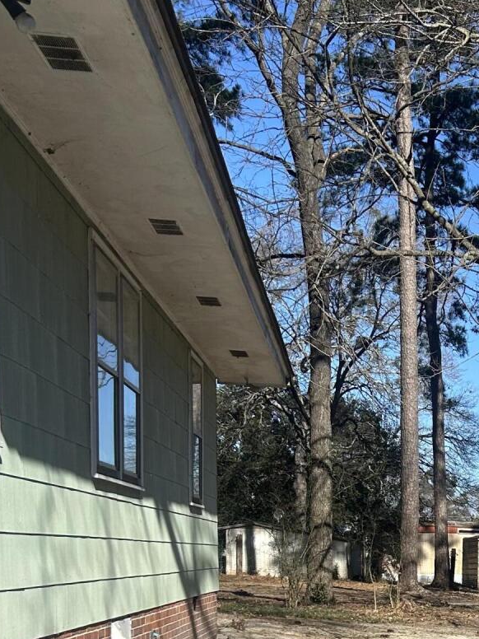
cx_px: 530
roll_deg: -0.2
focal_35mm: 67
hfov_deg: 20.8
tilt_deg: -2.8
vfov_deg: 27.3
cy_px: 639
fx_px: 1236
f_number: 1.5
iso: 50
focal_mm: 5.7
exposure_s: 1/3831
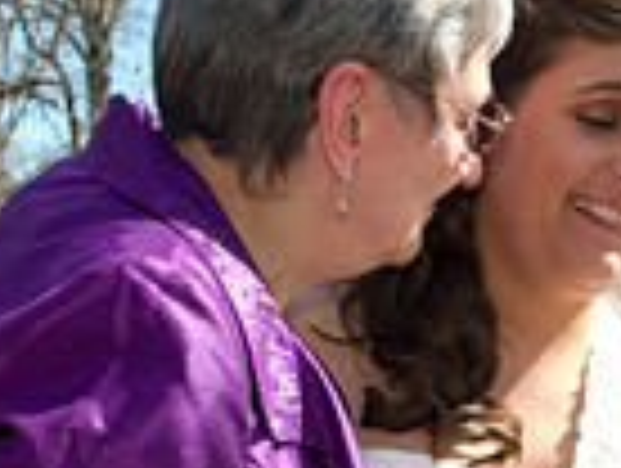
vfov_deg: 11.4
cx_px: 585
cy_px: 504
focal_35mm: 129
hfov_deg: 15.1
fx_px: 2318
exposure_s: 1/100
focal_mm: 32
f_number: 10
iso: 100
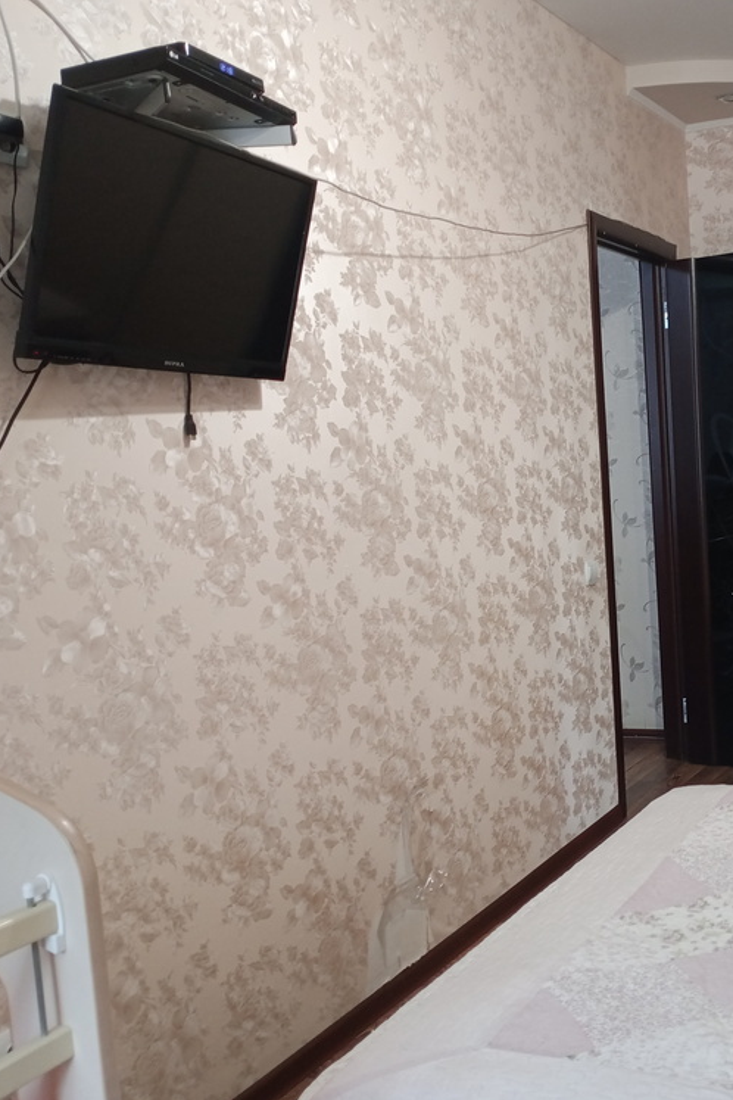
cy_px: 551
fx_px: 1191
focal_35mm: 39
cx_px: 649
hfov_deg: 32.6
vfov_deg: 49.6
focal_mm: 4.05
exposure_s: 1/33.3
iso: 585
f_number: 1.8
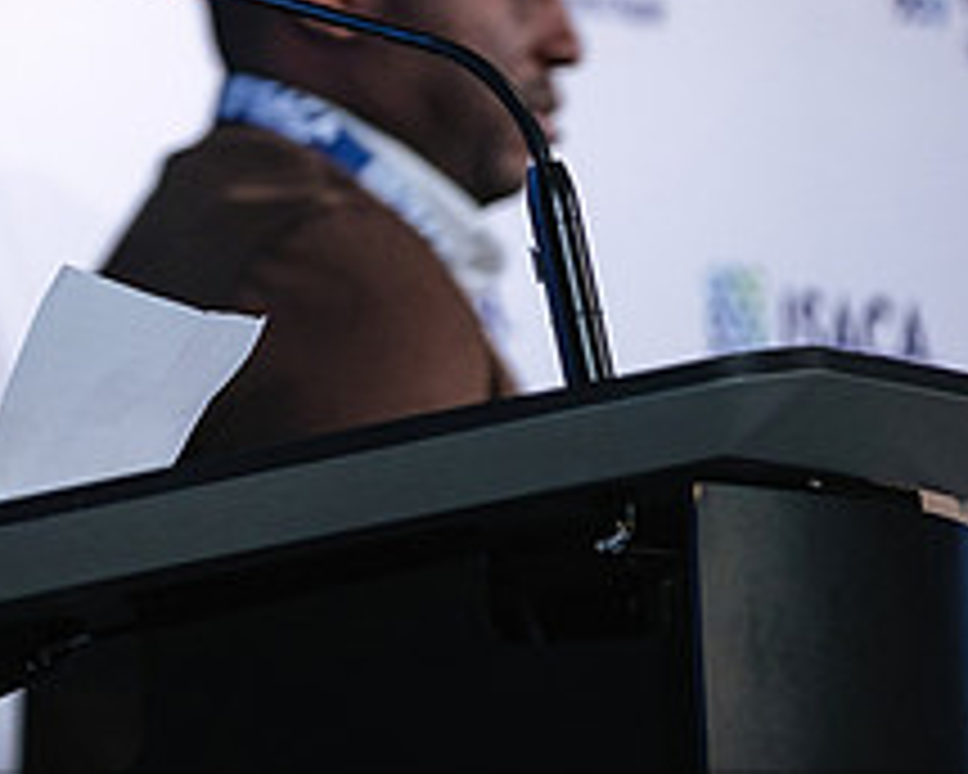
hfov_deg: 4.5
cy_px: 171
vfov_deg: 3.6
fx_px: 12262
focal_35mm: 428
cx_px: -455
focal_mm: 98.2
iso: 800
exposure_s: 1/80
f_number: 2.8
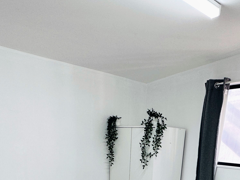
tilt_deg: -18.7
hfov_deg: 48.8
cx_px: 139
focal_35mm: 38
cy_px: 225
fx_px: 263
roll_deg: -3.0
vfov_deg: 30.8
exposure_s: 1/100
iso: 64
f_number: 2.2
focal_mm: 2.22
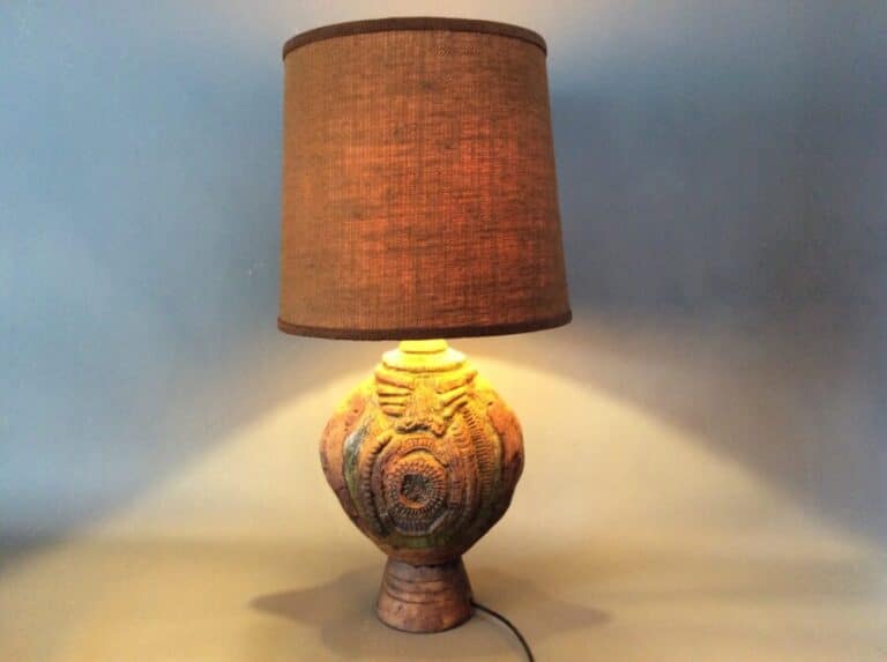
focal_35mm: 32
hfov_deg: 56.9
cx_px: 444
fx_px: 818
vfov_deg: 44.0
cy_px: 331
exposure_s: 1/25
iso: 200
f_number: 2.4
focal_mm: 3.3
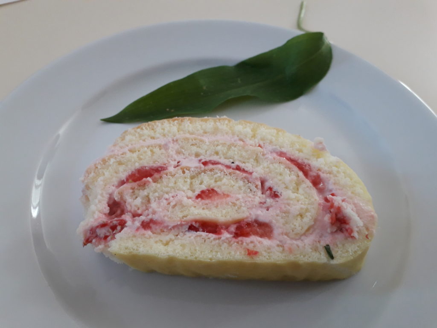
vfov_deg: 51.4
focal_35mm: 27
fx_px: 341
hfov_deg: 65.3
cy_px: 164
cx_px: 218
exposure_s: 1/50
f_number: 1.9
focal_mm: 3.6
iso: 125
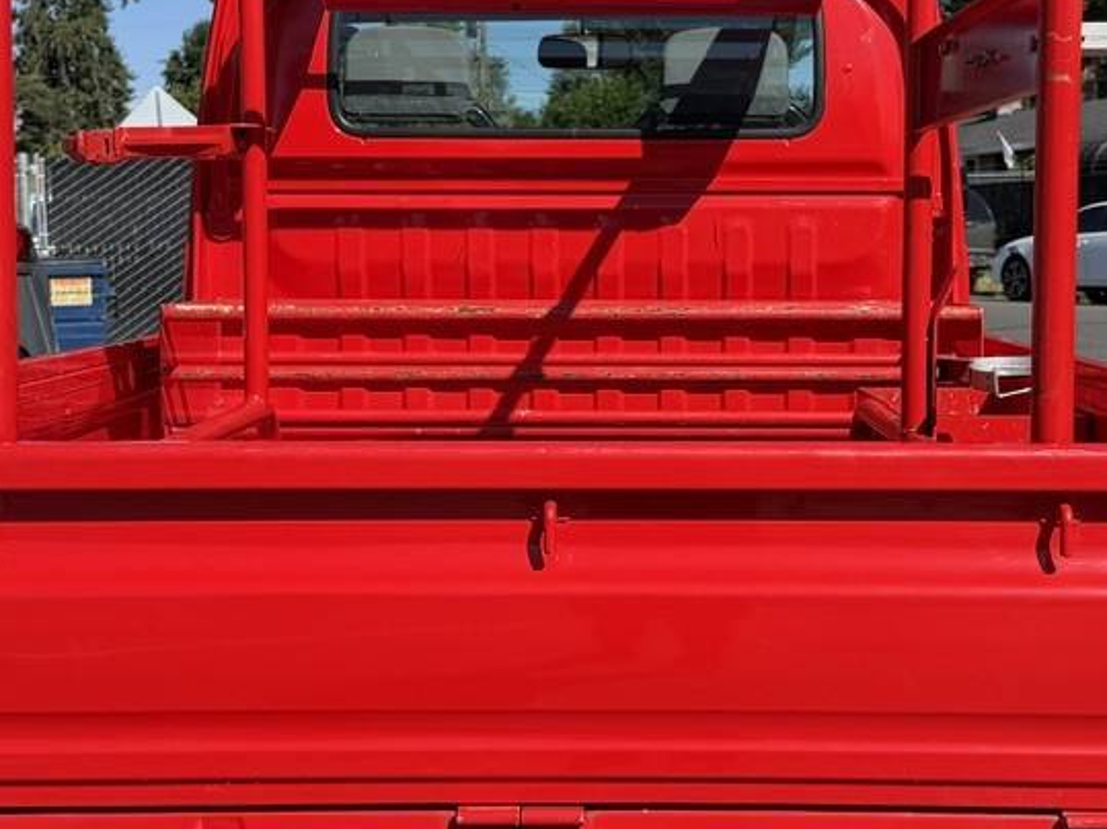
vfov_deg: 25.6
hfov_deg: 33.8
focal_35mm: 57
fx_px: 1822
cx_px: 608
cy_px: 341
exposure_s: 1/3584
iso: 80
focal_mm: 6.76
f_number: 1.78
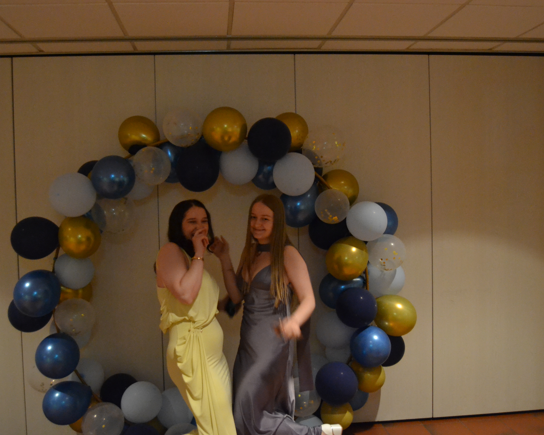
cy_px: 218
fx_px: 547
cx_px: 263
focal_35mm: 34
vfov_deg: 43.4
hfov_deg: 52.8
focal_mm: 20
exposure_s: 1/60
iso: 3200
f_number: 3.5
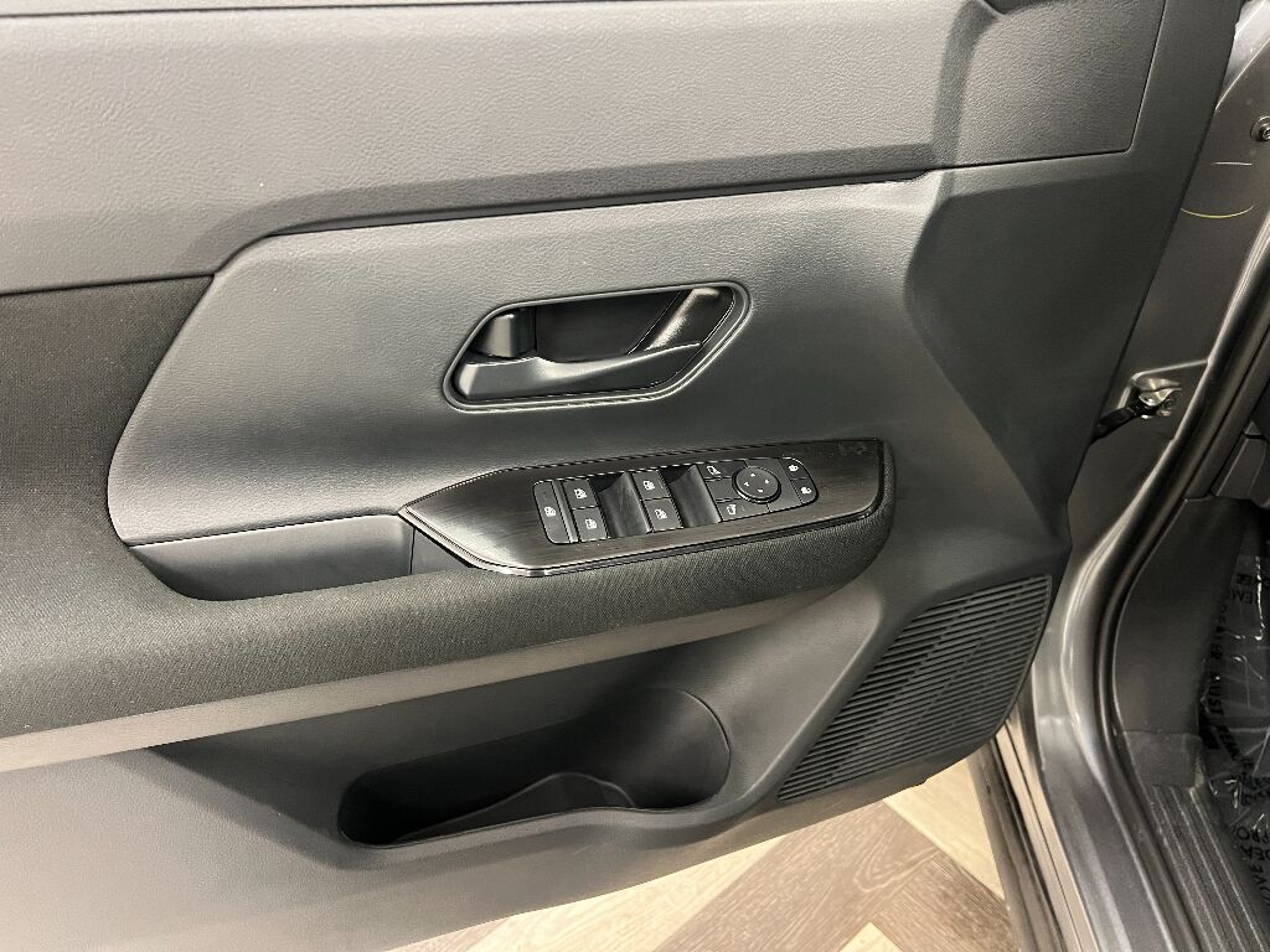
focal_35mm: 26
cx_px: 635
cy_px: 476
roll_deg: +1.8
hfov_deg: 67.3
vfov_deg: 53.1
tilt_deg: -38.2
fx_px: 954
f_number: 1.5
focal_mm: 5.7
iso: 640
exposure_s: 1/40
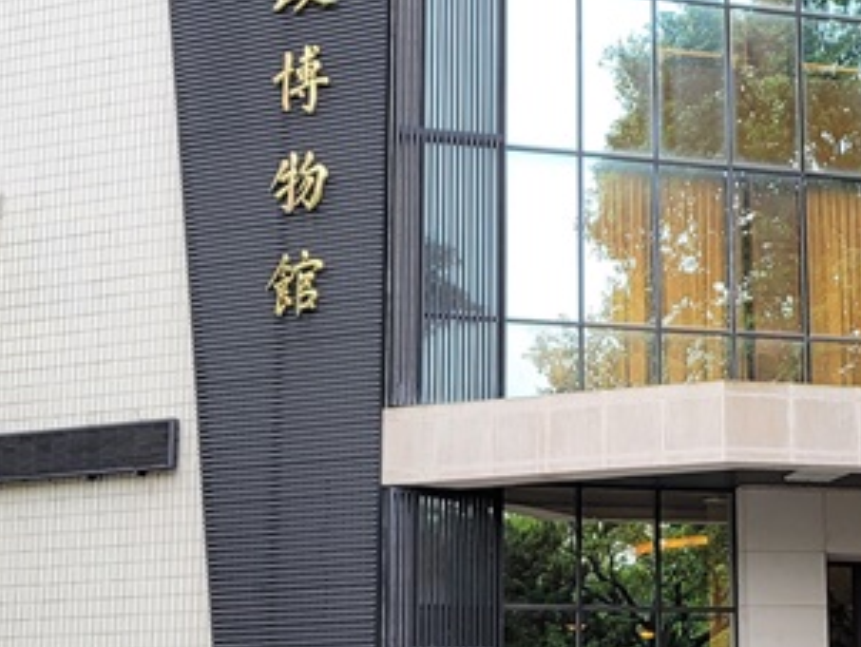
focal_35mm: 86
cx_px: 641
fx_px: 2141
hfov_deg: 22.5
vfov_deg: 17.2
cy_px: 288
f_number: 1.8
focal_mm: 5.4
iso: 40
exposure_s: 1/320
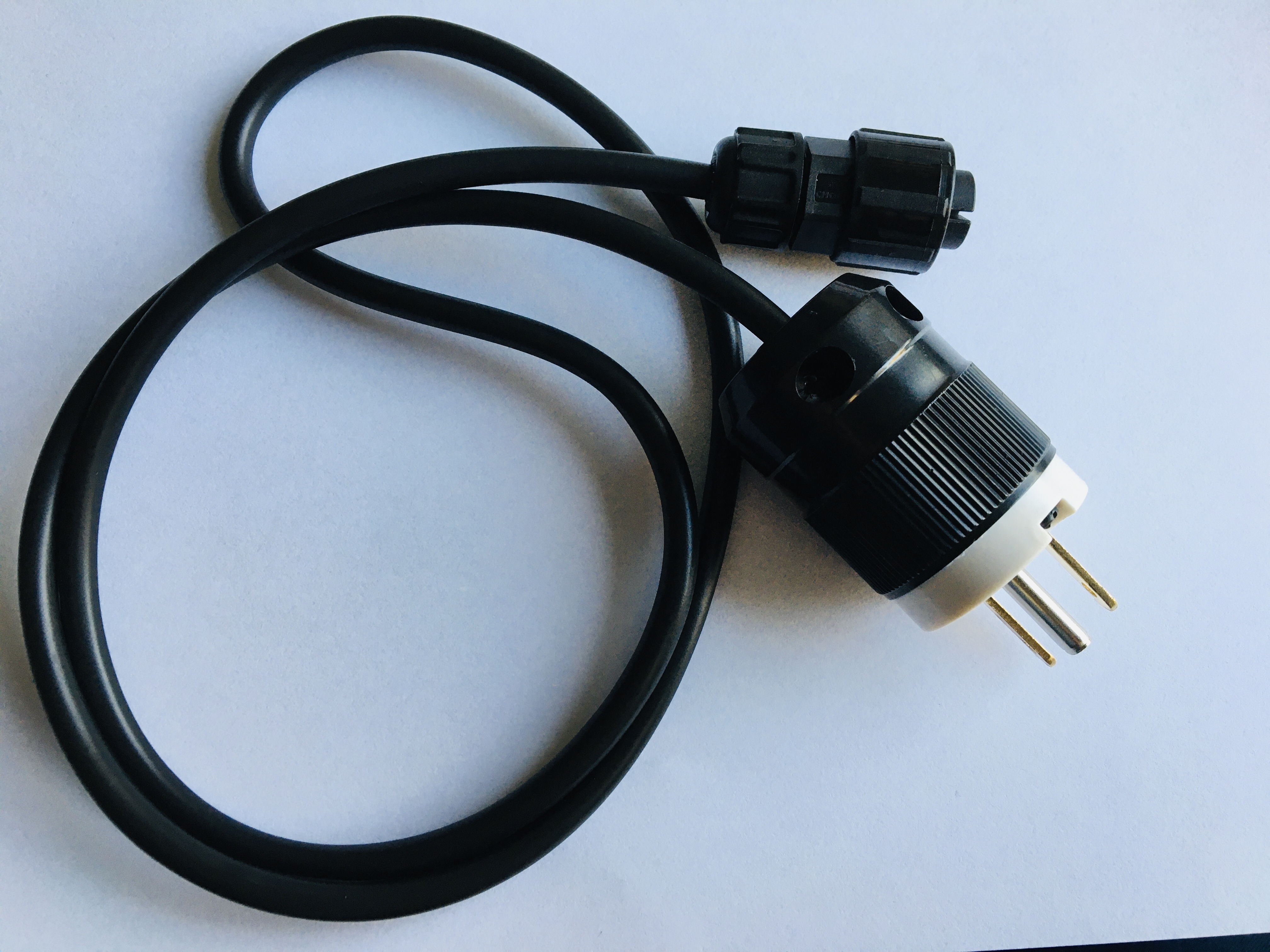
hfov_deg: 61.7
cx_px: 635
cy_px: 476
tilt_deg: -81.6
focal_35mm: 29
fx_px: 1064
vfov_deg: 48.2
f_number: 2.2
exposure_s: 1/33
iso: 50
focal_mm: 4.15
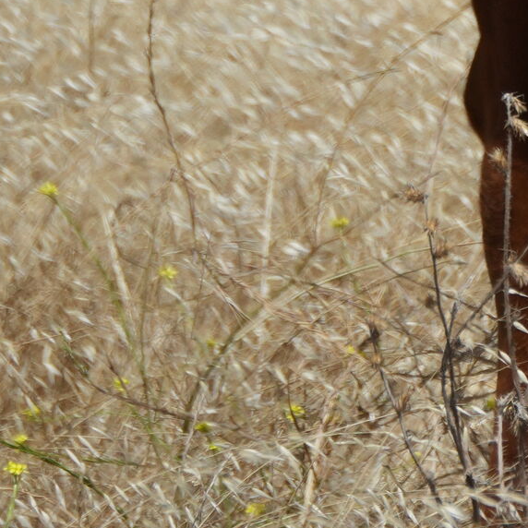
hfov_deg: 0.8
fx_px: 37516
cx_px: 1728
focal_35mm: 2174
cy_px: -307
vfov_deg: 0.8
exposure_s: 1/1600
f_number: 6.3
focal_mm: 339
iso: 320
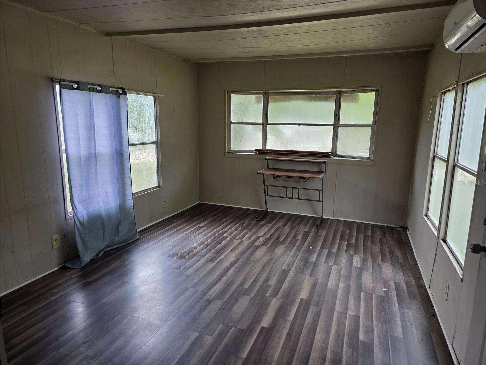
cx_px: 243
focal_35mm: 23
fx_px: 323
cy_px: 182
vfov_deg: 58.9
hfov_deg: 73.9
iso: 250
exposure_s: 1/180
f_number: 1.7
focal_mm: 6.3
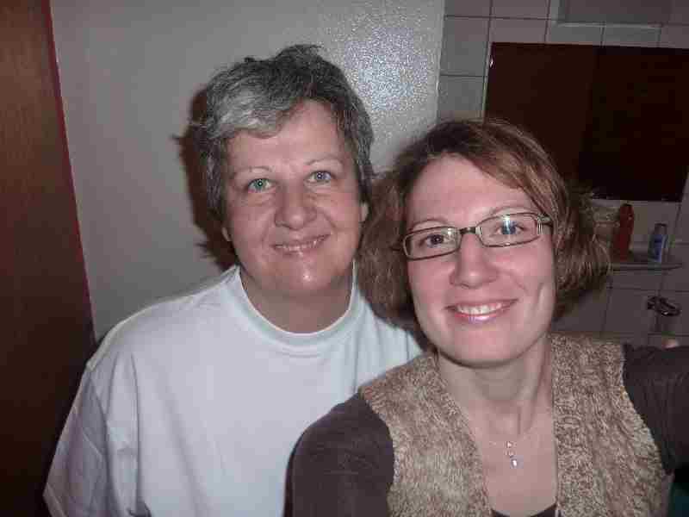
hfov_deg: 69.4
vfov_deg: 54.9
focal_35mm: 25
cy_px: 258
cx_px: 344
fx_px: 498
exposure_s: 1/30
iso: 125
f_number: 3.3
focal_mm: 4.1
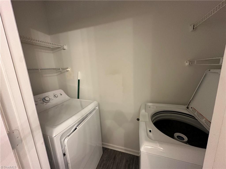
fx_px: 91
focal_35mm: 14
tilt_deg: -11.0
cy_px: 84
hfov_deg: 102.1
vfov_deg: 85.7
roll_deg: +2.8
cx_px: 113
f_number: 2.2
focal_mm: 2.22
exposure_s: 1/60
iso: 500
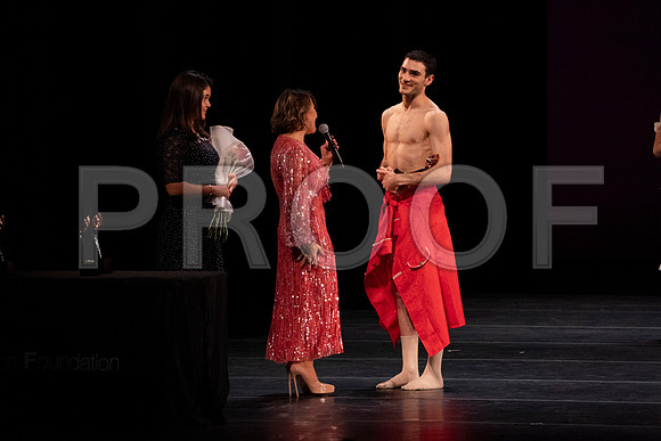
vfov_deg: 3.5
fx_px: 7236
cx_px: 330
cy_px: 220
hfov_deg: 5.2
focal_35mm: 394
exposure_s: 1/500
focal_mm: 394
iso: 12800
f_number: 10
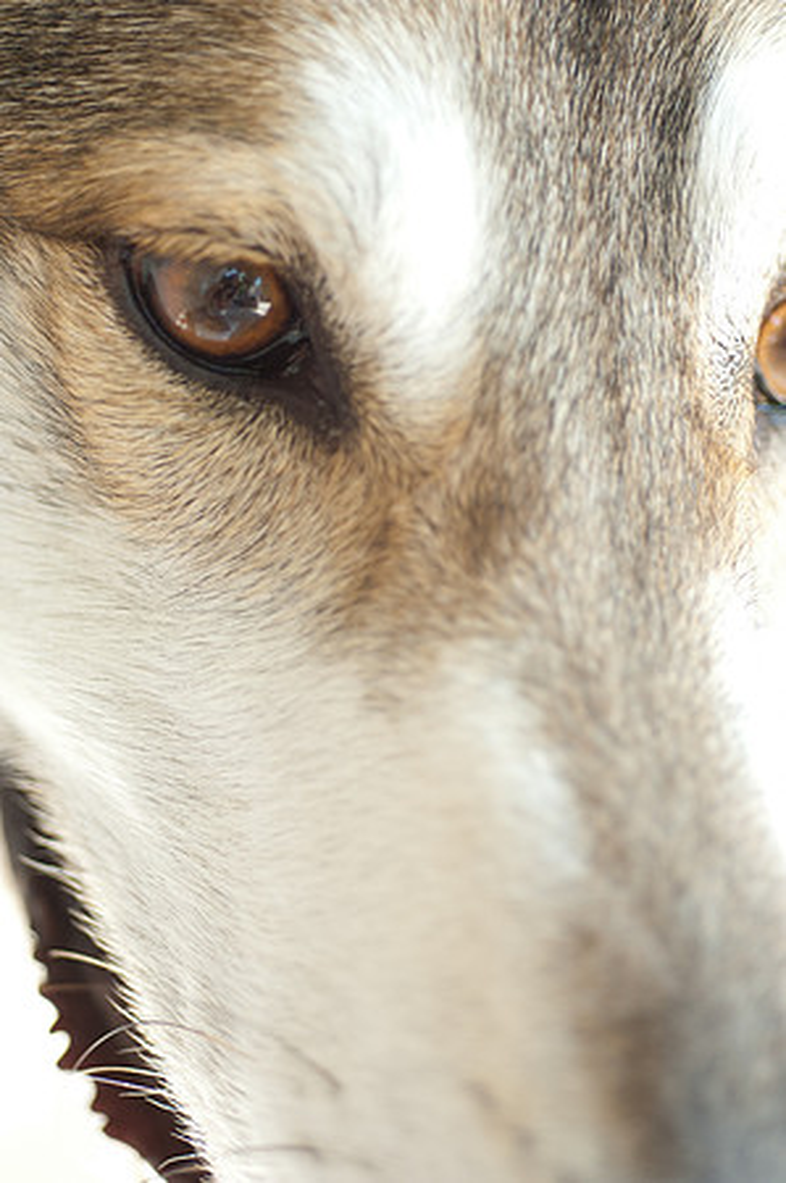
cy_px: 592
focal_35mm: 90
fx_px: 2954
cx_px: 393
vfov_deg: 22.6
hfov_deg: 15.2
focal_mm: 60
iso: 400
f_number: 3.2
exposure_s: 1/100
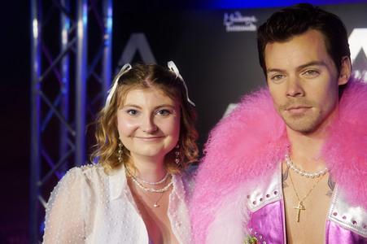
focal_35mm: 45
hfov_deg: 43.6
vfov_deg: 29.8
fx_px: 458
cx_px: 184
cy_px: 122
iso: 200
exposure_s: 1/100
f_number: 1.8
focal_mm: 30
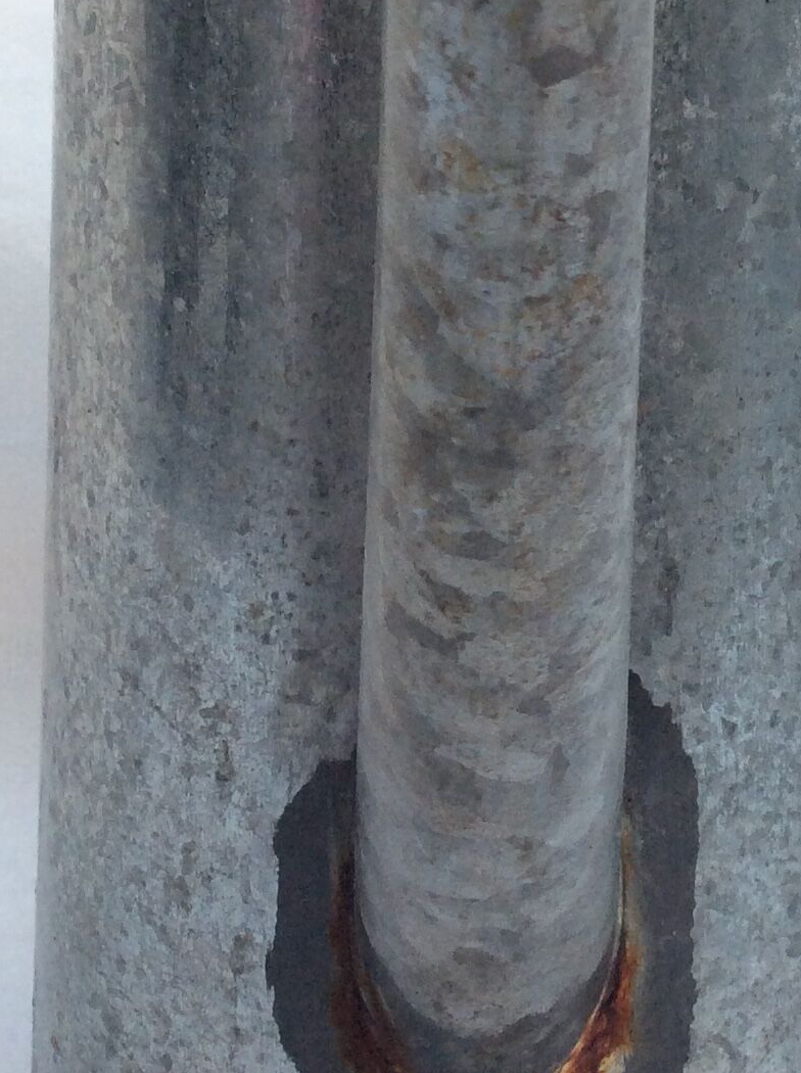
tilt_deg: -20.4
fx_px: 2444
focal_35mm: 79
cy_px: 504
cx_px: 596
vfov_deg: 24.7
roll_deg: -0.5
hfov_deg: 18.5
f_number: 2.4
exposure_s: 1/100
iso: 50
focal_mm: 3.3
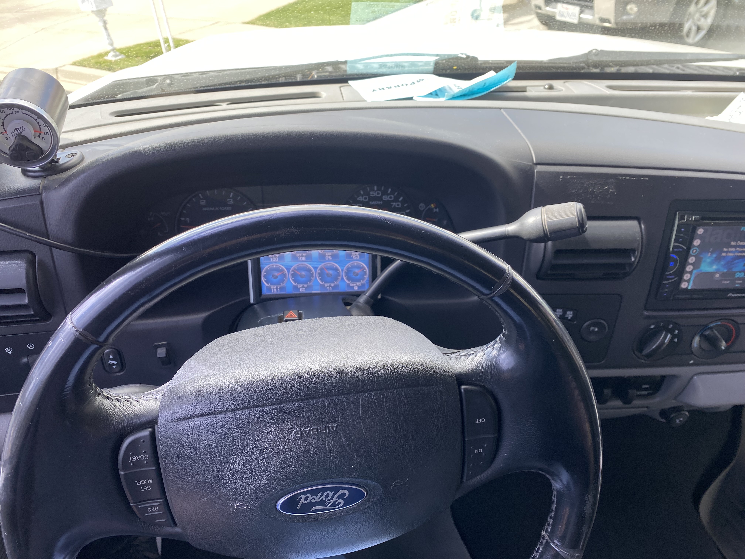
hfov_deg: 67.3
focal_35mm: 26
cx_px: 372
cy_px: 280
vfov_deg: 53.1
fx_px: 560
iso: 32
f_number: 1.8
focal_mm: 4.25
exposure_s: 1/167
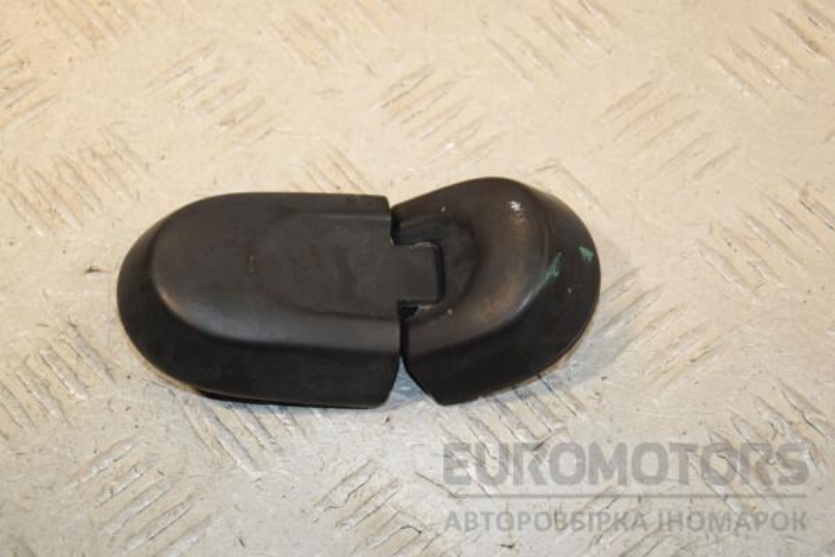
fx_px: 2296
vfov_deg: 13.8
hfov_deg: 20.6
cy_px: 278
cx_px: 418
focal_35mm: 99
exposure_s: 1/200
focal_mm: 66
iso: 800
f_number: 7.1
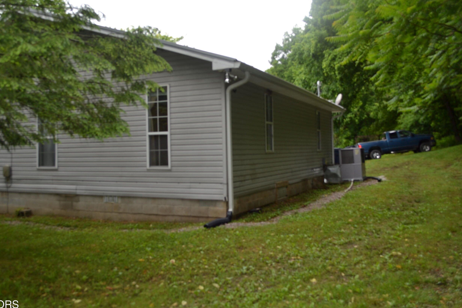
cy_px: 133
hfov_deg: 57.2
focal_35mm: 33
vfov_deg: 39.9
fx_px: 423
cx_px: 221
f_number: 4.5
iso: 100
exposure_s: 1/200
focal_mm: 18
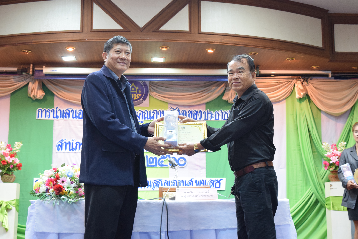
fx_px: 597
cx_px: 179
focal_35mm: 60
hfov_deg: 33.4
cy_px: 120
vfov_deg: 22.7
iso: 1600
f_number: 5.6
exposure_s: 1/13
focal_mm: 40
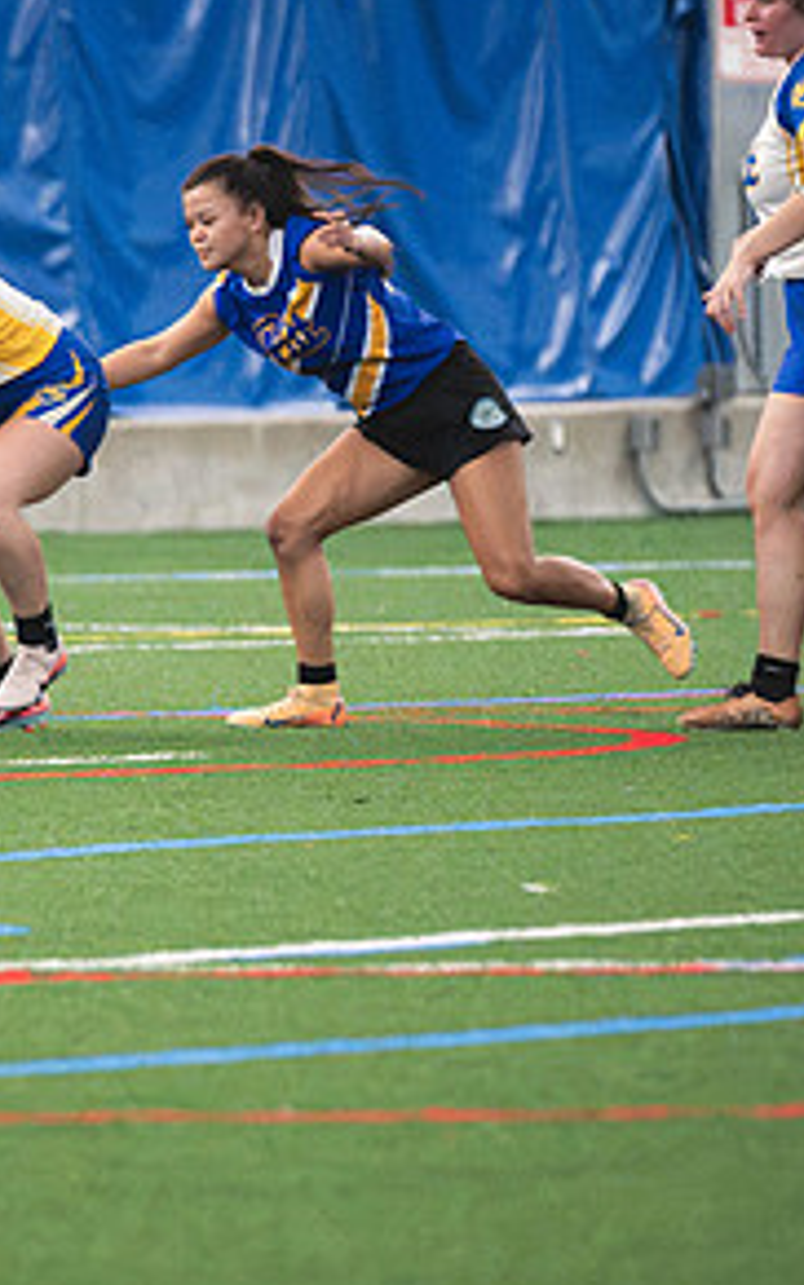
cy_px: 720
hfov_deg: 2.2
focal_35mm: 609
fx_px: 21340
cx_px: 40
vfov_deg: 3.5
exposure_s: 1/640
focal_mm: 200
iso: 12800
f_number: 2.8
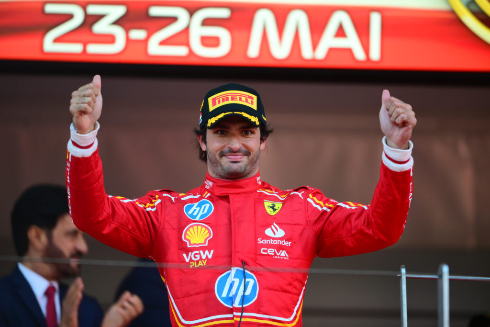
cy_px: 164
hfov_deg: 5.2
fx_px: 5445
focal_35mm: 400
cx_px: 245
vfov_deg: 3.4
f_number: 2.8
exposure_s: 1/800
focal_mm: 400
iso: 800
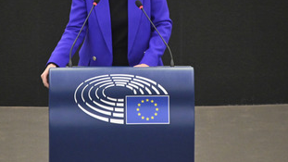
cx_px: 120
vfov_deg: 1.6
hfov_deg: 2.8
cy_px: 38
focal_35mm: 759
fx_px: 5797
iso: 5000
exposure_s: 1/320
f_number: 6.3
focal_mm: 500
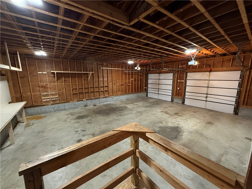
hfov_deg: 102.1
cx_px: 126
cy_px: 94
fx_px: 102
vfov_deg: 85.7
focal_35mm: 14
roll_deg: -0.1
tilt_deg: -9.0
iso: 320
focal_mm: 2.22
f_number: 2.2
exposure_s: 1/60
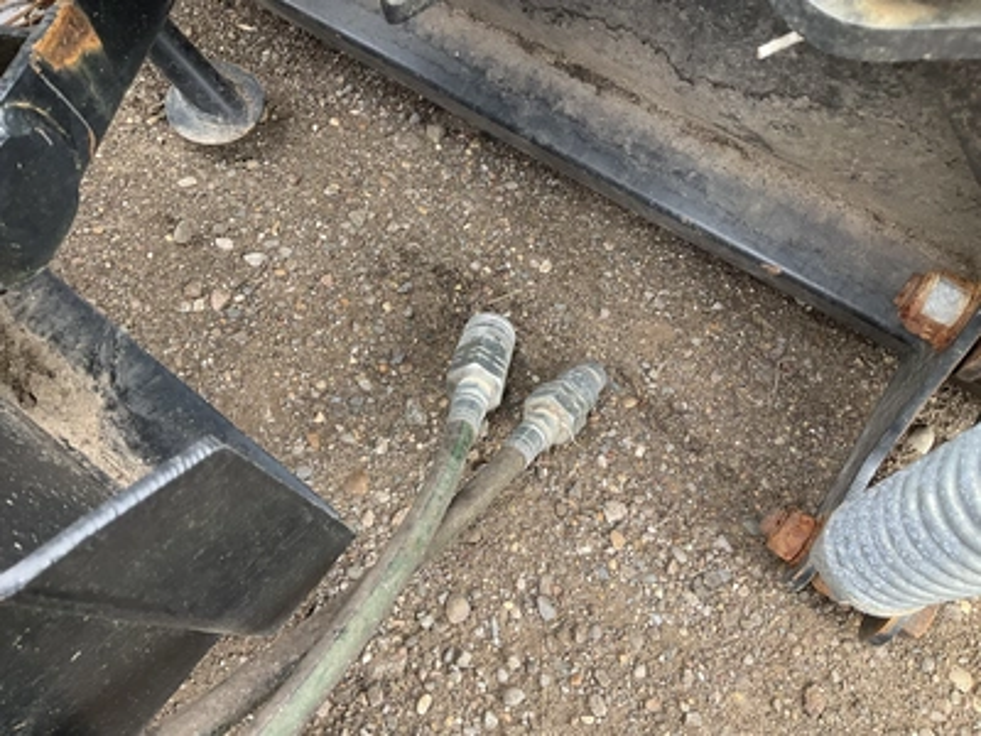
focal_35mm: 29
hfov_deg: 61.7
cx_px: 490
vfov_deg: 48.2
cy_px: 368
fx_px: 822
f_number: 1.8
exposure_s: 1/122
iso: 25
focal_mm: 3
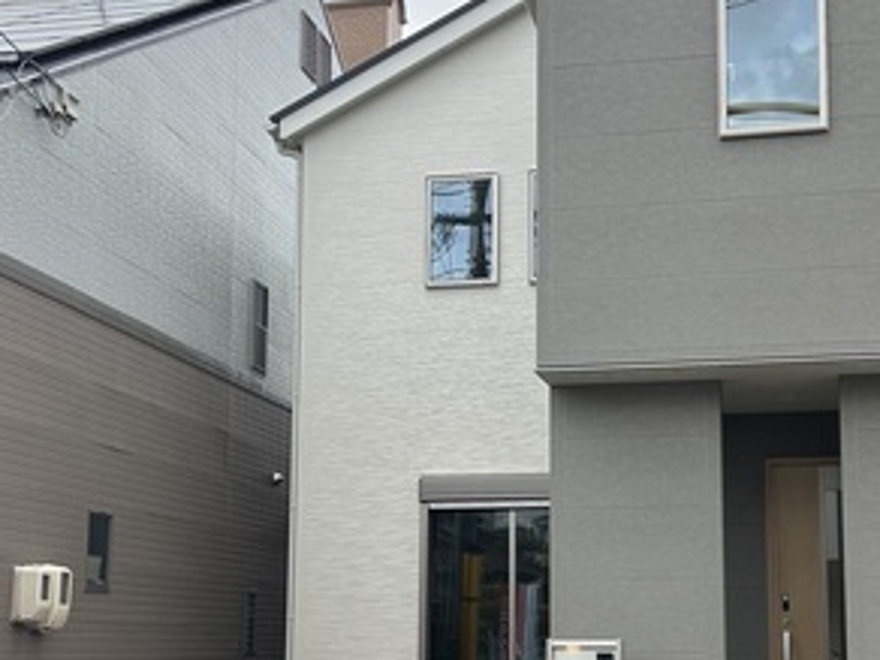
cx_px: 548
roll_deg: +0.0
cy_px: 446
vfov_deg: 25.5
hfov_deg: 33.6
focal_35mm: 57
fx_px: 1449
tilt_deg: +7.0
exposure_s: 1/1058
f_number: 1.5
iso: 50
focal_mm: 5.7
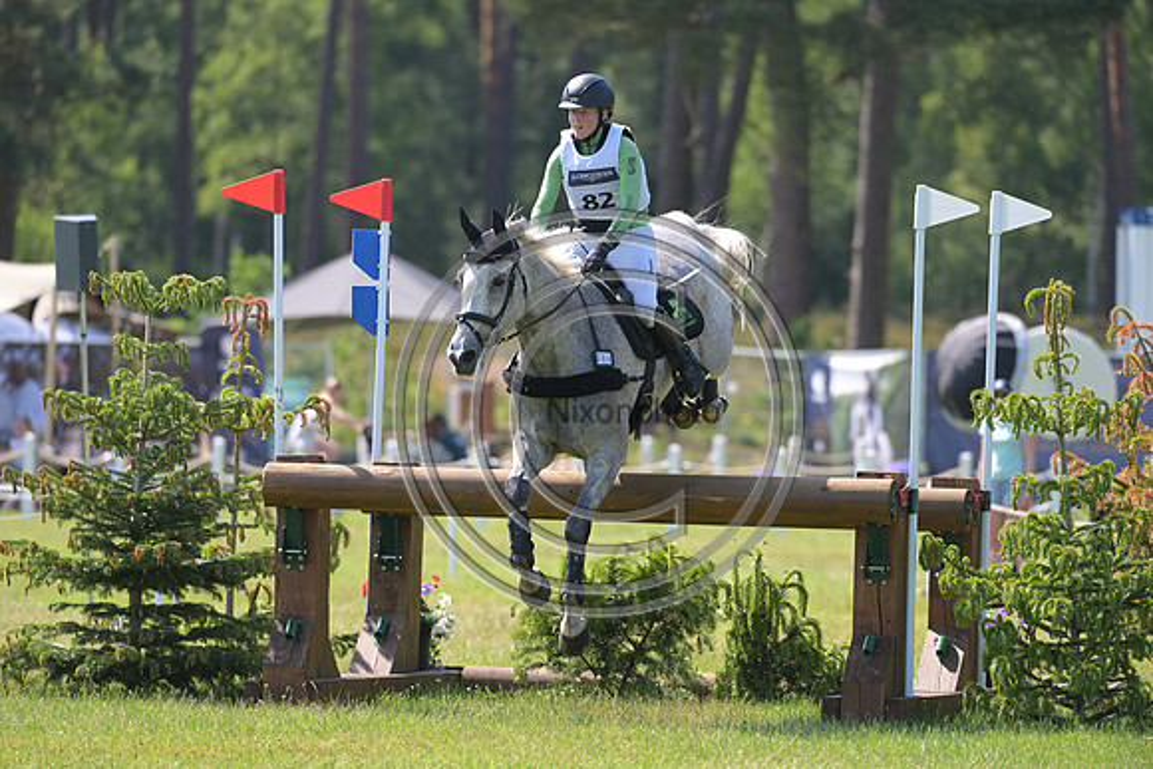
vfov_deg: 3.6
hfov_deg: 5.4
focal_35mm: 380
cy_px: 384
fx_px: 12173
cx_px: 576
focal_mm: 380
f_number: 5
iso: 640
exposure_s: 1/1250
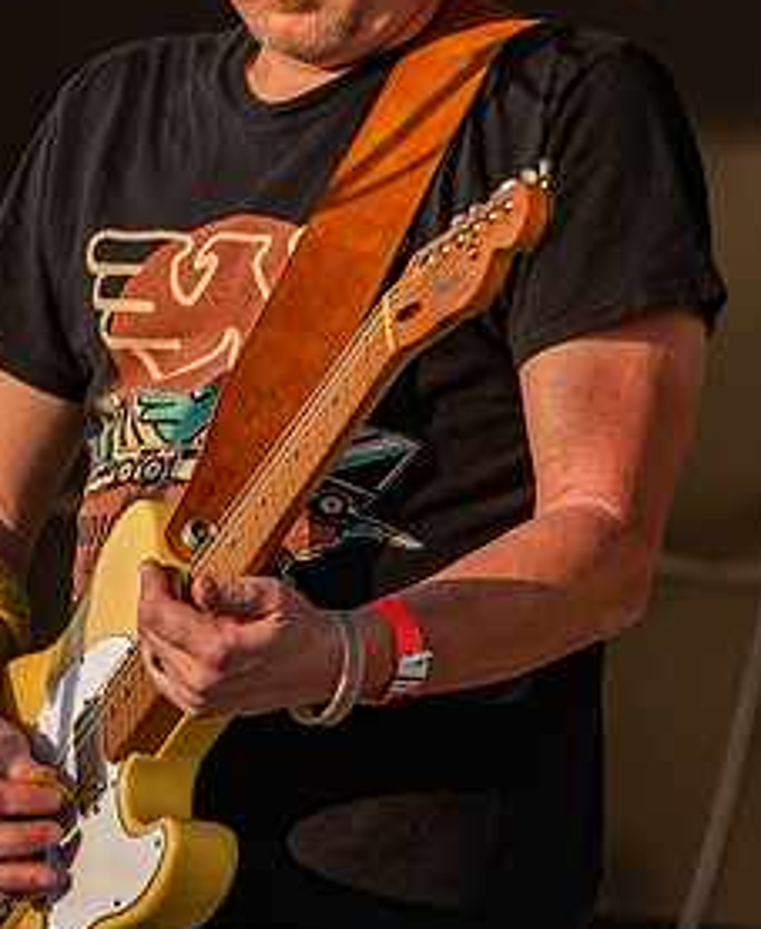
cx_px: 229
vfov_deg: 3.1
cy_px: 352
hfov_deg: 2.6
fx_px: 17064
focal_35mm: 615
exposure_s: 1/160
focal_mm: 200
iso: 125
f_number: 5.6
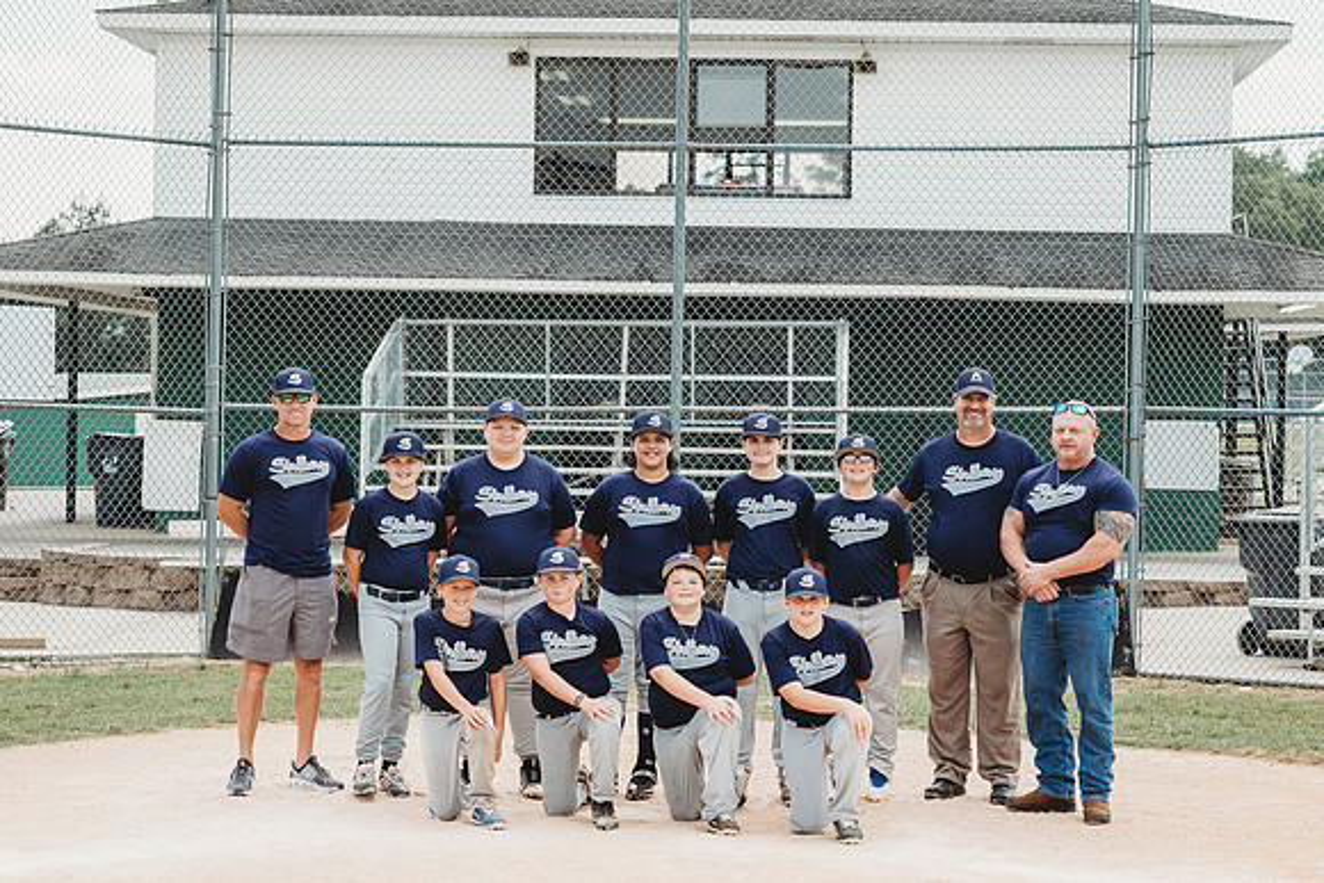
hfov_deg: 23.9
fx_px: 3127
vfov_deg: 16.1
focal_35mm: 85
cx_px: 662
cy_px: 442
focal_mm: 85
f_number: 4.5
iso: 100
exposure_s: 1/500
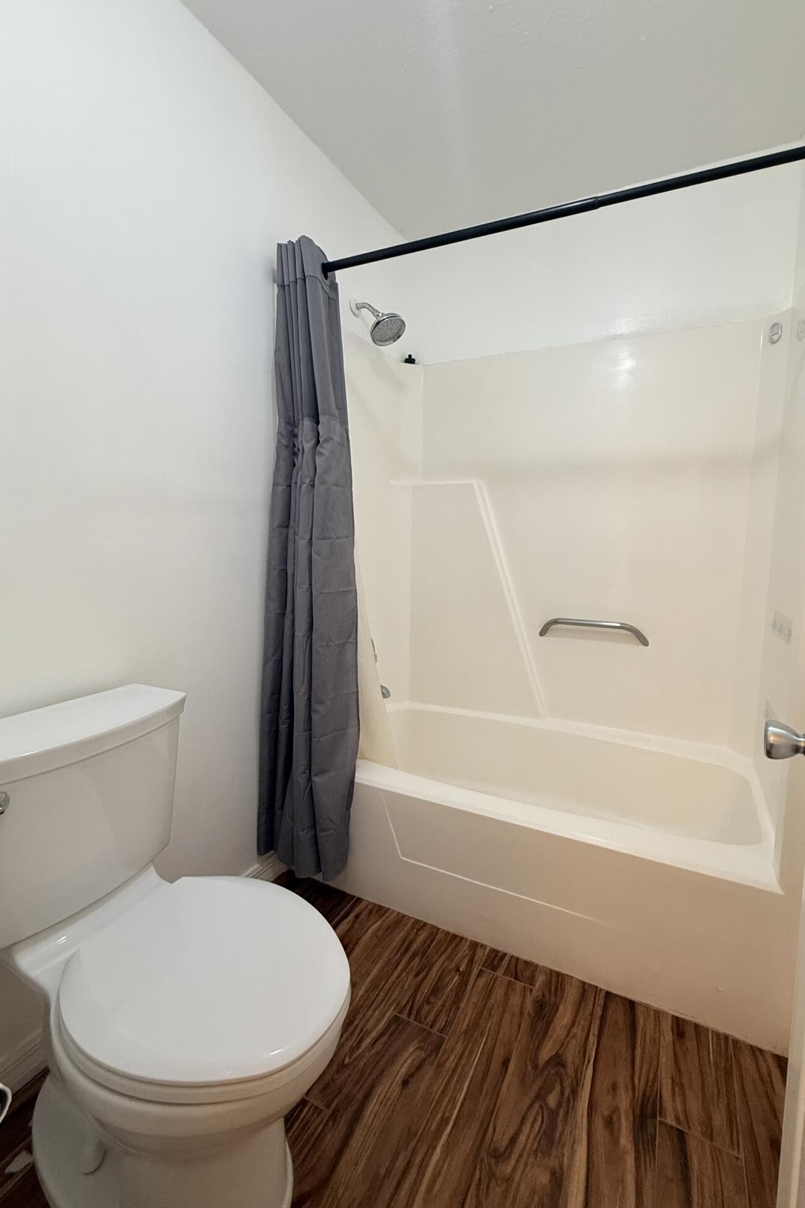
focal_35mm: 15
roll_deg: -0.5
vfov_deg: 100.4
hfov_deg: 76.9
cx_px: 455
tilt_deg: -5.9
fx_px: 503
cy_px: 586
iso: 200
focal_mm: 2.22
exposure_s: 1/60
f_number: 2.2
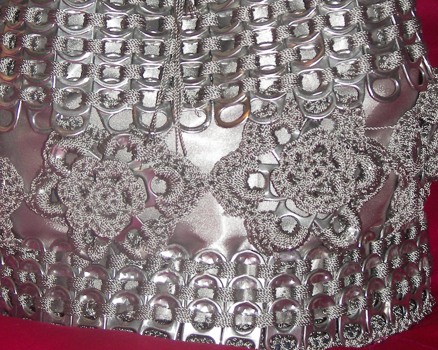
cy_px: 61
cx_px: 207
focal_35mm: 201
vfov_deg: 7.7
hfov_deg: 9.6
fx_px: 2606
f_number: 3.2
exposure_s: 1/40
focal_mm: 20.7
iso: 100
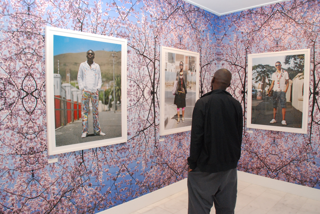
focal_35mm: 27
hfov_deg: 67.3
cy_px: 107
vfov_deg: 48.0
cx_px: 160
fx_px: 240
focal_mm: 18
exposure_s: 1/60
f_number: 8
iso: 1250
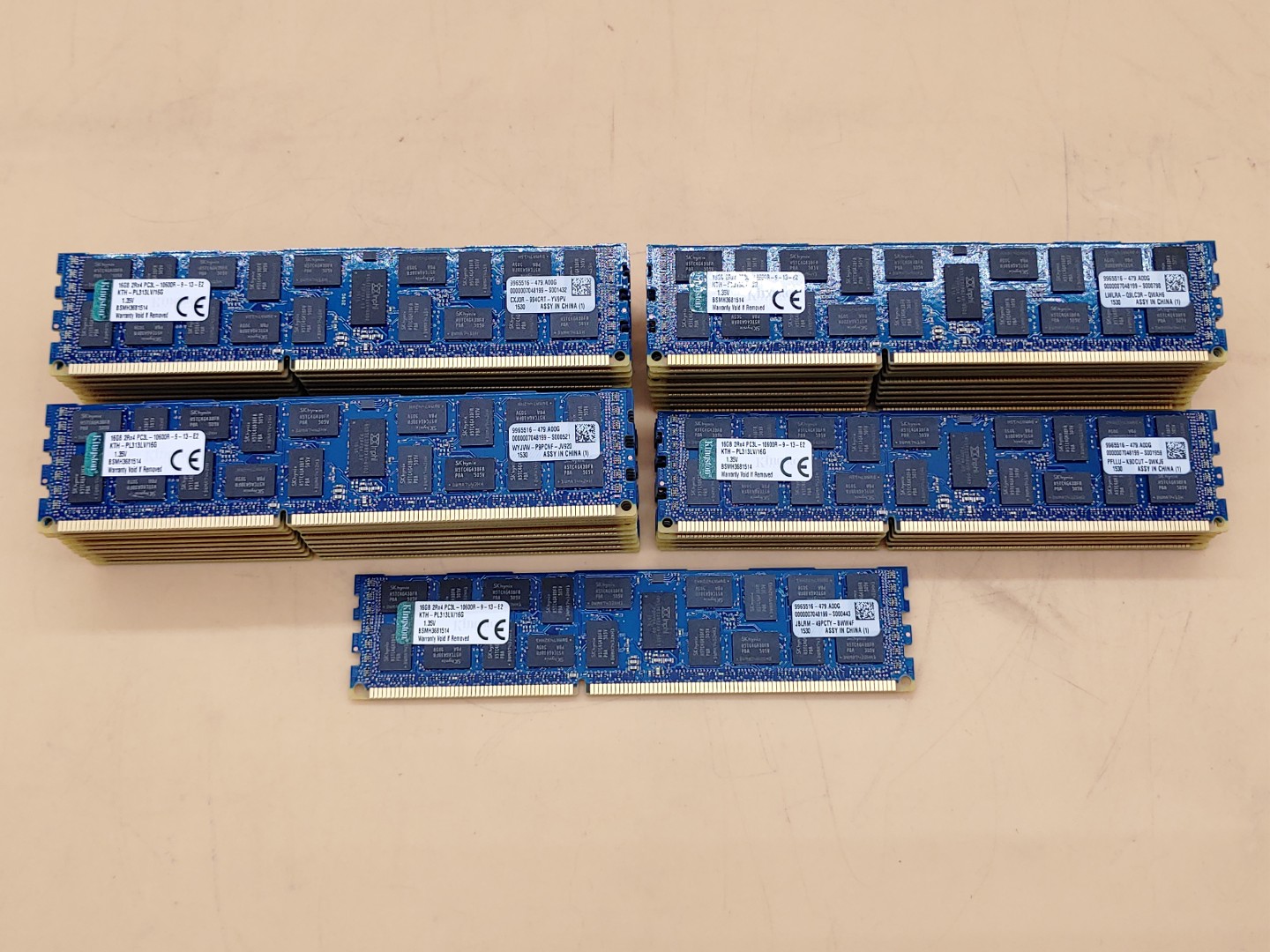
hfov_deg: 47.9
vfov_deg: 36.8
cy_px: 476
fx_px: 1431
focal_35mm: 39
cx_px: 635
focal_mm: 4.36
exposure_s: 1/120
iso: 50
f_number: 1.8
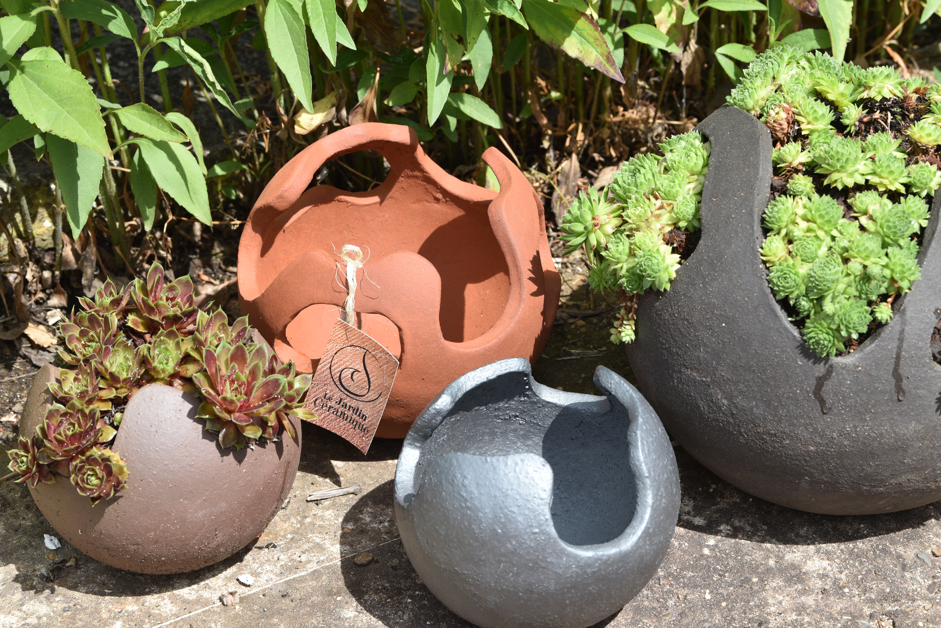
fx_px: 3033
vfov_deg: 11.8
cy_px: 314
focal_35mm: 116
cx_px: 470
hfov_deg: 17.6
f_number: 8
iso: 200
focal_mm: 116
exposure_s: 1/320
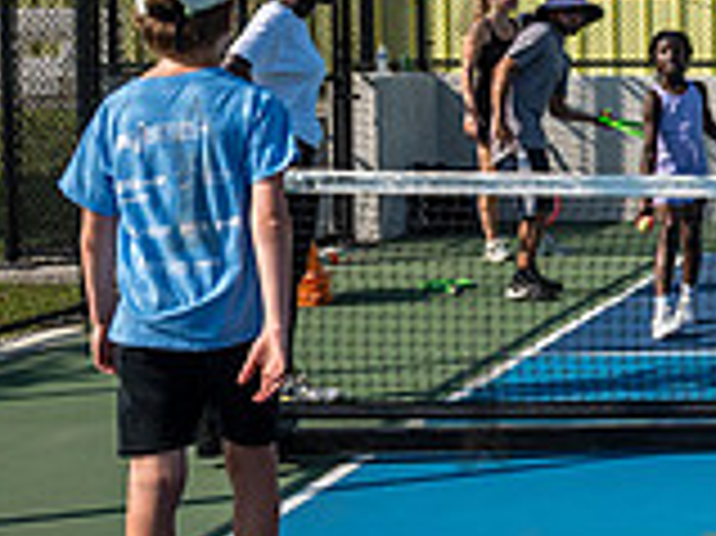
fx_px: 2129
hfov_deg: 16.3
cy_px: 145
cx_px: 1258
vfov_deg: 14.3
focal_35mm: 103
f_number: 4.5
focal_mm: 24
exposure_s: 1/2500
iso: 320
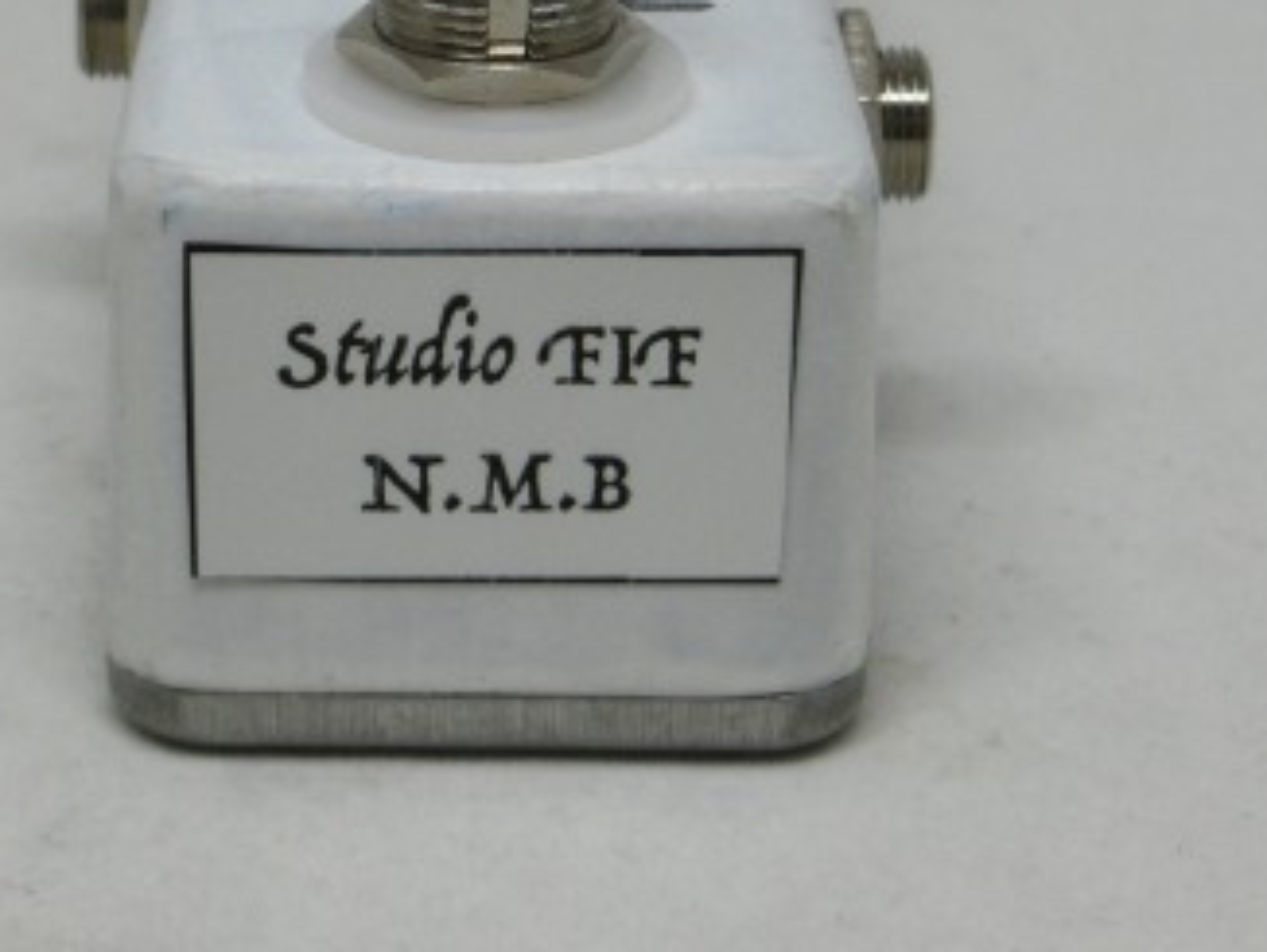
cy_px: 82
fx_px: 3736
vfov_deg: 14.4
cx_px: 517
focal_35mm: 102
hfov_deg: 19.2
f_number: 4.7
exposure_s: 1/125
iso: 100
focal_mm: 9.3
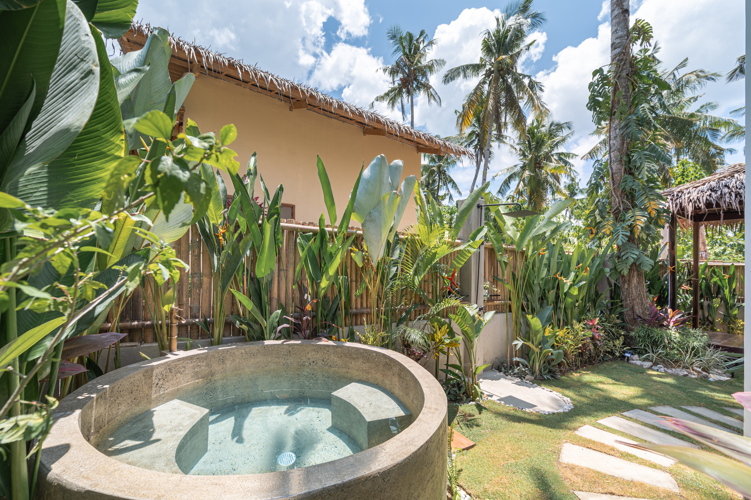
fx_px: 292
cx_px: 376
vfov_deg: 81.1
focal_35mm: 14
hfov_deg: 104.3
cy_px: 250
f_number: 6.3
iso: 100
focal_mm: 14
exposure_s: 1/1250
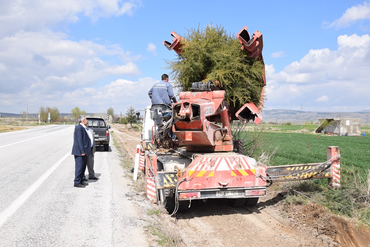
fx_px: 370
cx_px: 185
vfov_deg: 36.9
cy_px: 124
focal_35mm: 36
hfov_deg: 53.1
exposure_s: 1/400
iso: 200
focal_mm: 24
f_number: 10
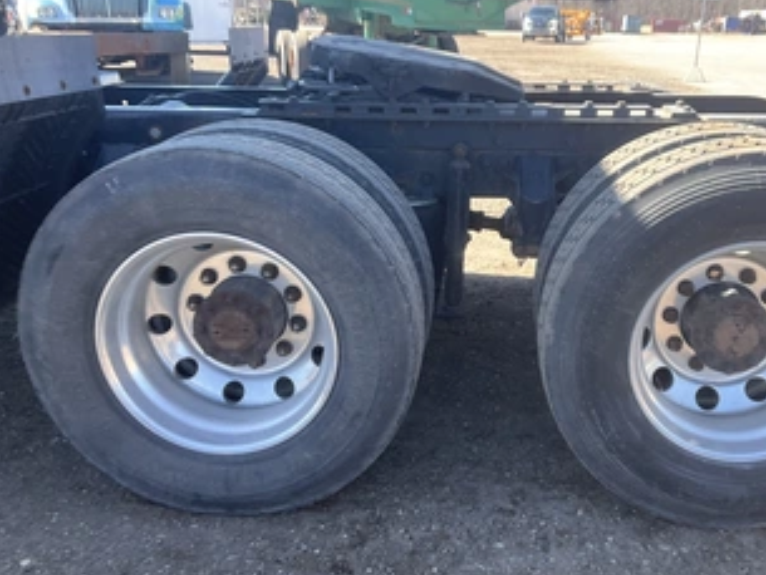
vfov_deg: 37.7
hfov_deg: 48.3
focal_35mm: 38
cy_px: 296
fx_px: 841
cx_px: 495
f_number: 1.8
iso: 25
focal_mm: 3
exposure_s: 1/216
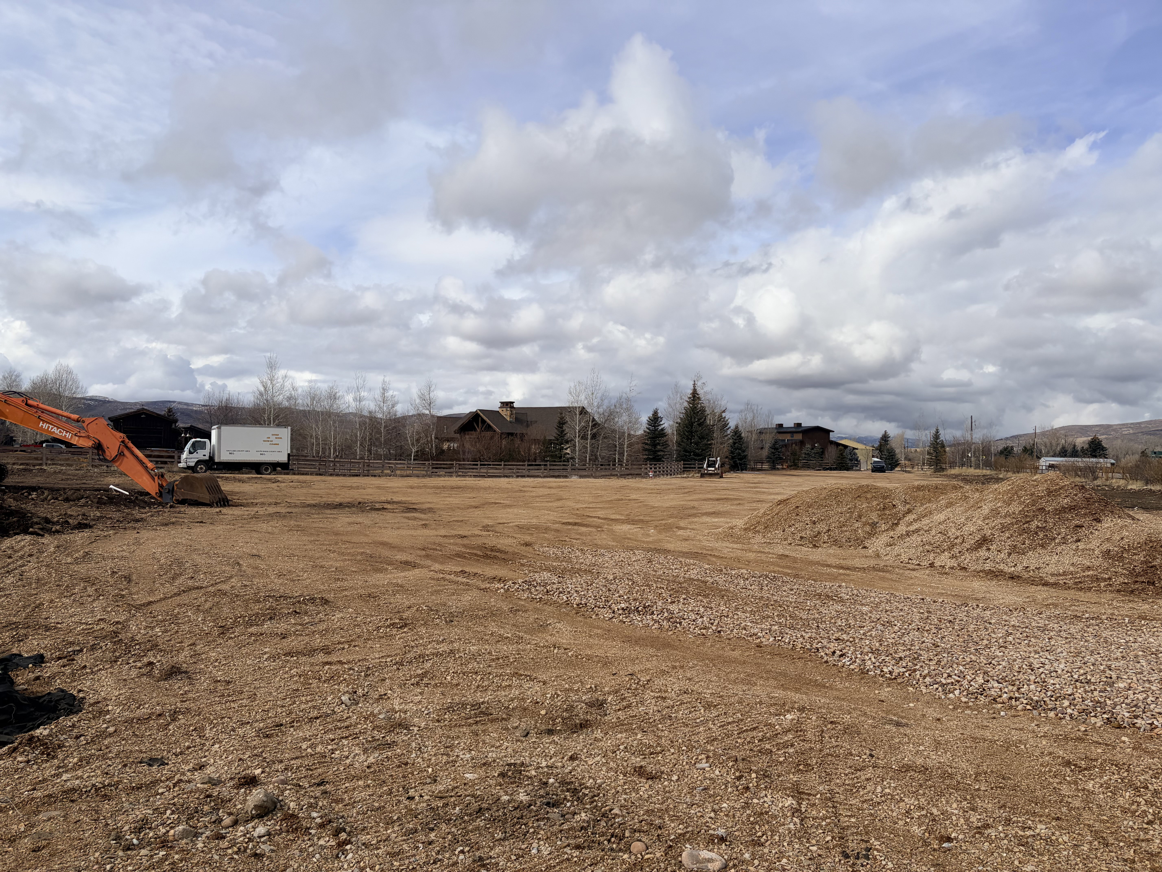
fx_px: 873
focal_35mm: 26
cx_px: 581
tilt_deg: -0.6
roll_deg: -2.4
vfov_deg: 53.1
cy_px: 436
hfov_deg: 67.3
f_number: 1.6
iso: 64
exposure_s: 1/8850
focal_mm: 5.96
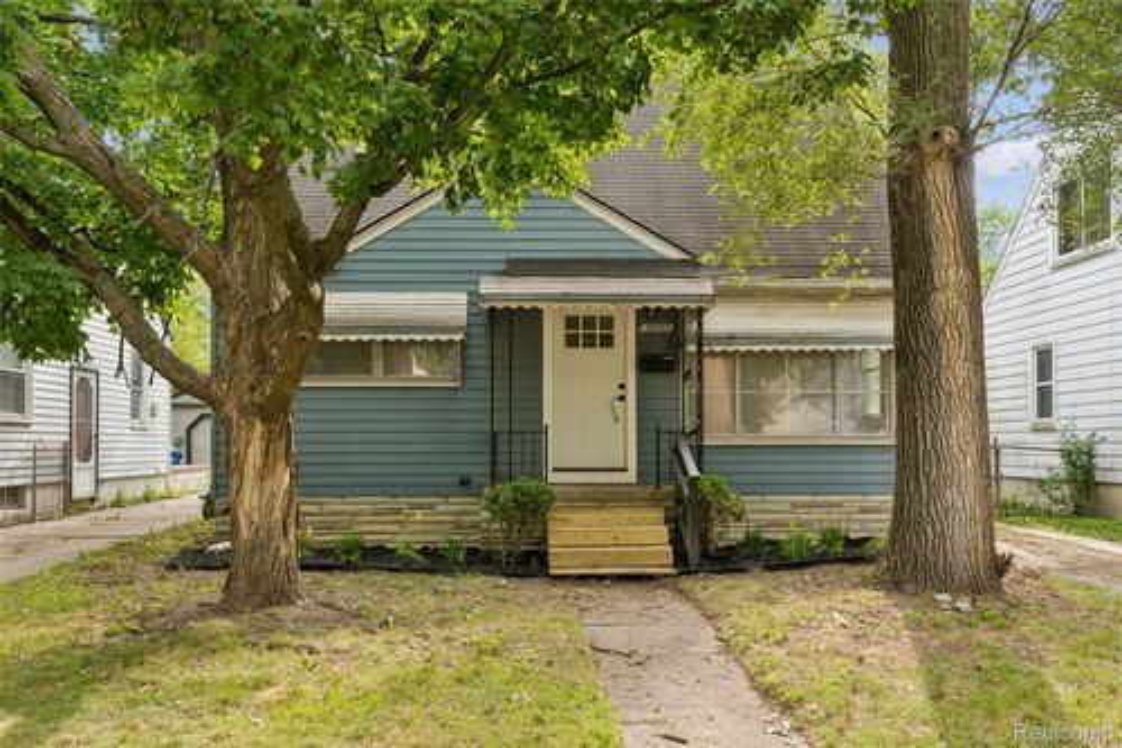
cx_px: 561
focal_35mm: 30
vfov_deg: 43.6
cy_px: 374
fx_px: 935
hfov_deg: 61.9
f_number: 11
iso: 200
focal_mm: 30
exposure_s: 1/13
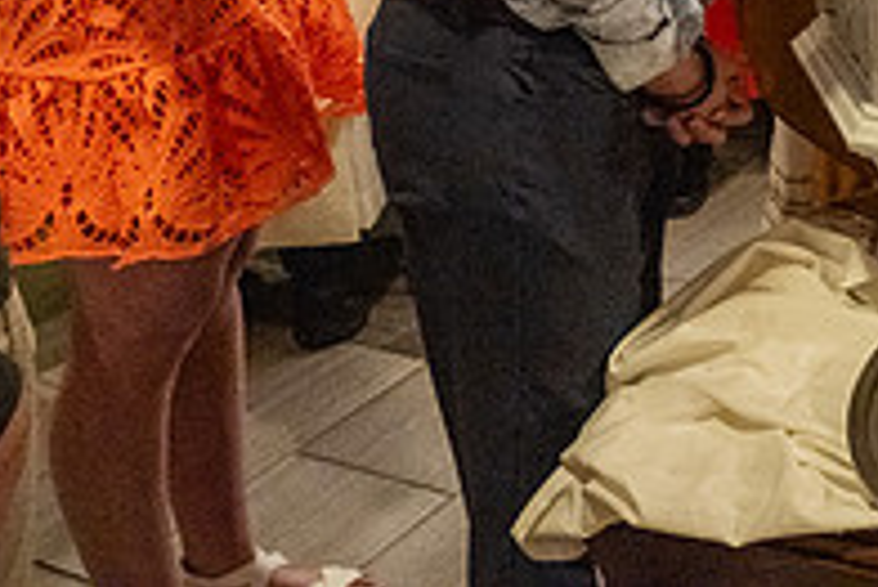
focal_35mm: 71
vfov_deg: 17.4
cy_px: -276
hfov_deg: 25.0
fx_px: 1733
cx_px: 1115
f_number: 4.5
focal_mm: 24
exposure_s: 1/60
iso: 5000
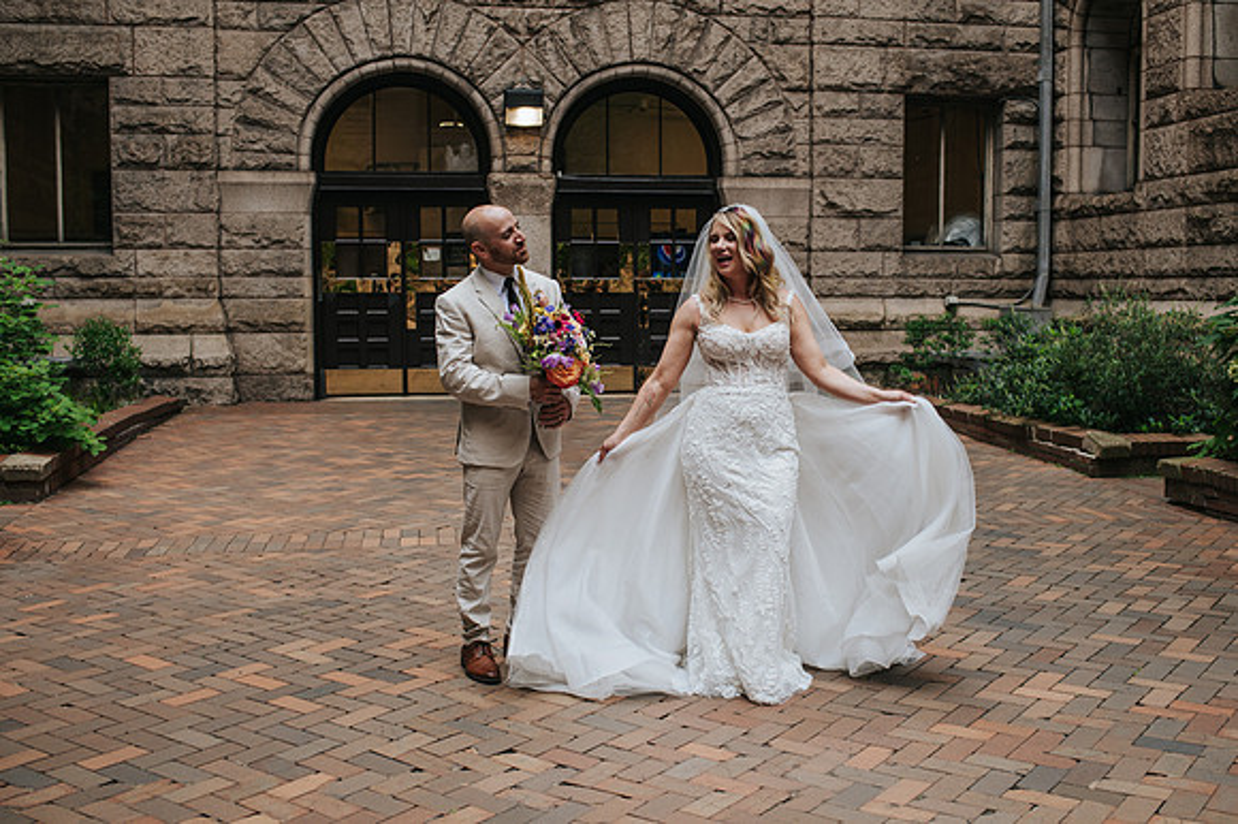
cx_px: 654
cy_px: 418
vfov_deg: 33.4
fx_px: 1374
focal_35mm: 40
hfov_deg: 48.5
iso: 320
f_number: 3.2
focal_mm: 35
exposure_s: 1/320
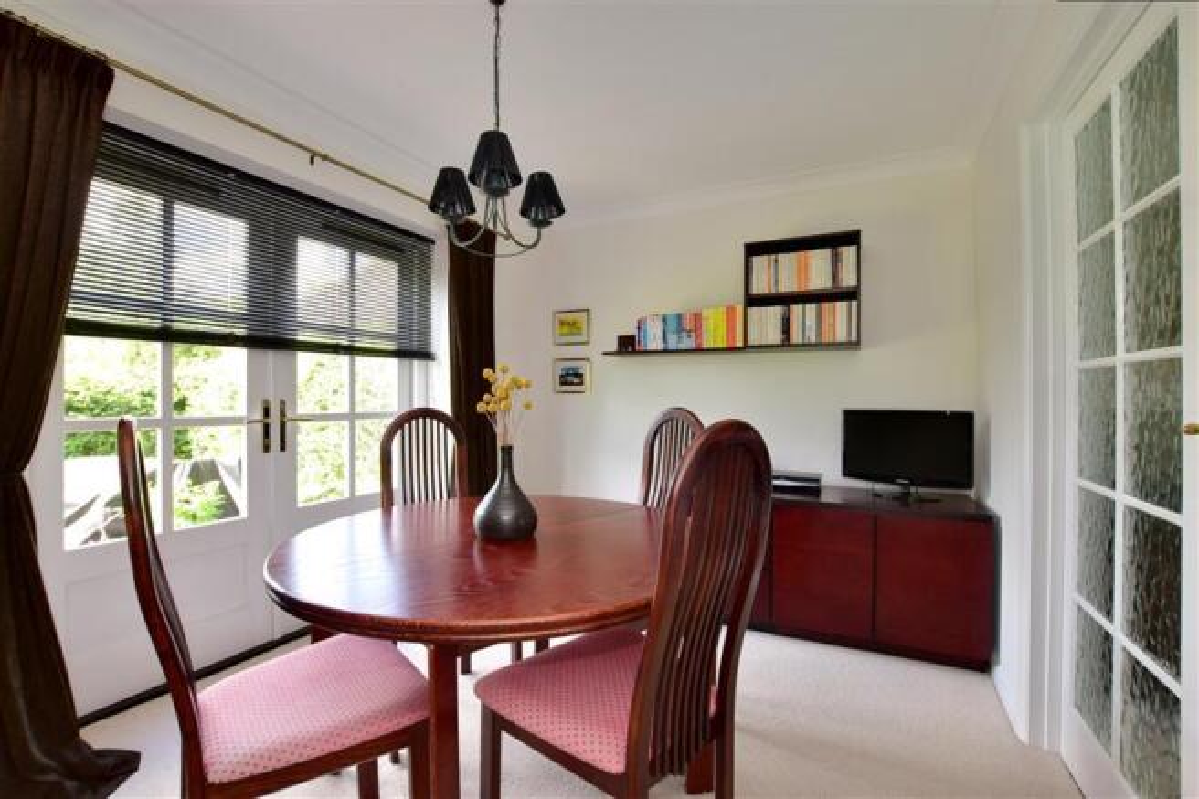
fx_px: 499
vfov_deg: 77.3
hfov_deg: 100.4
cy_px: 400
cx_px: 600
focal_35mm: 15
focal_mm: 10
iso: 200
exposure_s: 1/13
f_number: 11
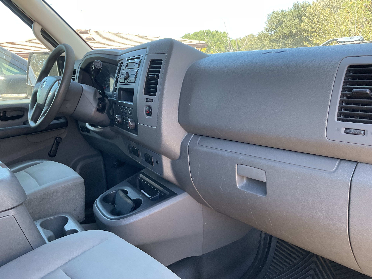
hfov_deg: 61.7
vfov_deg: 48.2
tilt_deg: -11.4
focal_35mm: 29
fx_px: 312
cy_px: 140
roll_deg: +5.6
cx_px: 186
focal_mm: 3
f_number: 1.8
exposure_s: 1/120
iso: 32
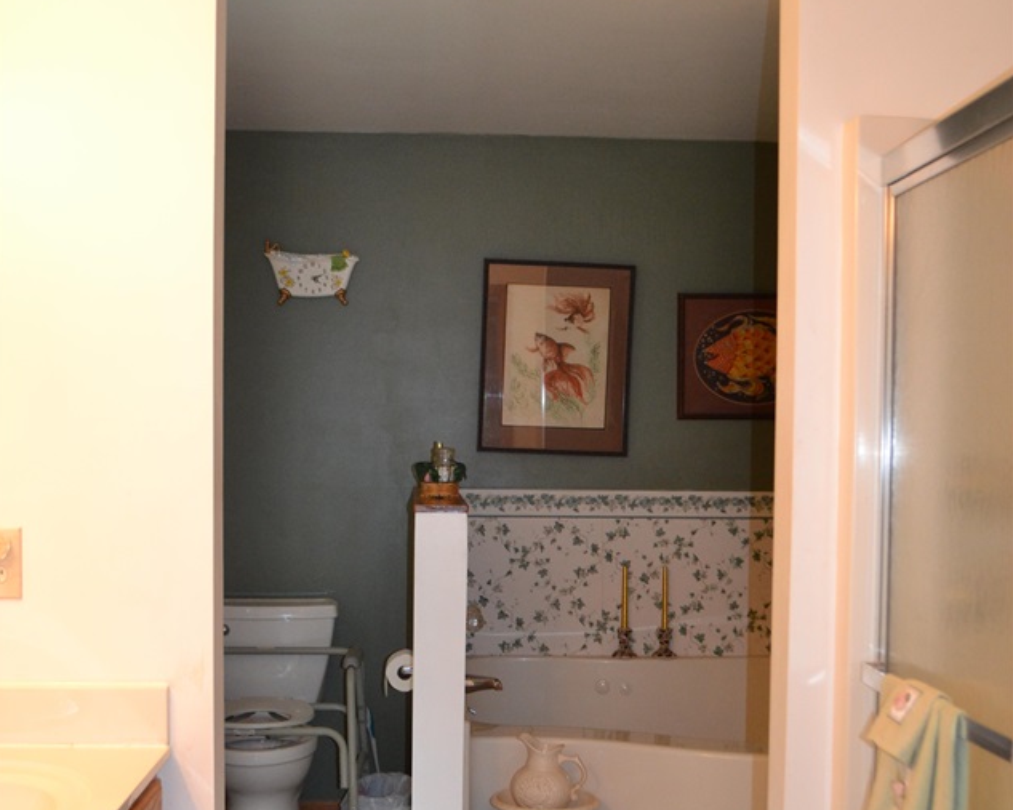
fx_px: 1409
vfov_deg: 32.0
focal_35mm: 47
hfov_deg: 39.6
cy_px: 495
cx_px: 502
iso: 1100
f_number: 3.8
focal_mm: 22
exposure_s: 1/60
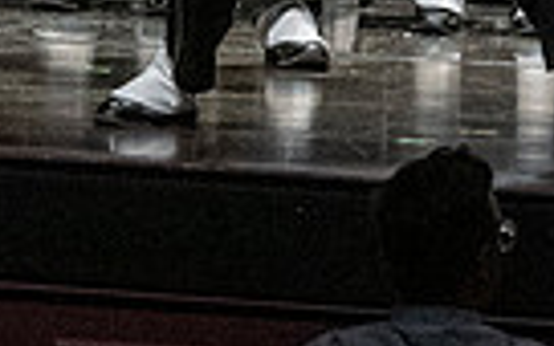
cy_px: -391
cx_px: -90
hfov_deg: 2.3
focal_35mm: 912
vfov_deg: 1.4
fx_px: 13770
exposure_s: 1/500
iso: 4000
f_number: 4
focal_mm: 140
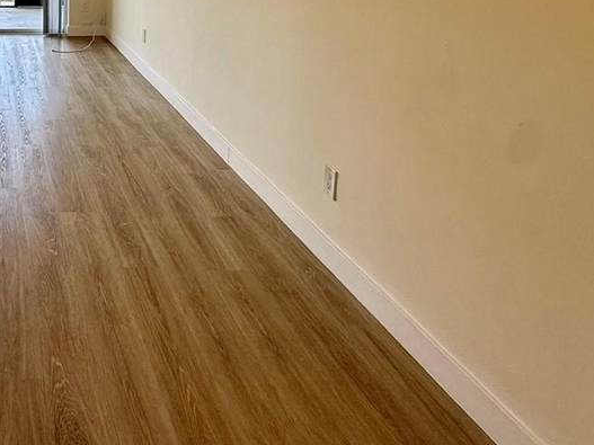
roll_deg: -1.8
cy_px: -60
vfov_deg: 35.0
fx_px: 583
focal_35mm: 34
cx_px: 16
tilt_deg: -4.2
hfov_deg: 46.3
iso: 50
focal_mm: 2.22
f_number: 2.2
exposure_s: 1/120
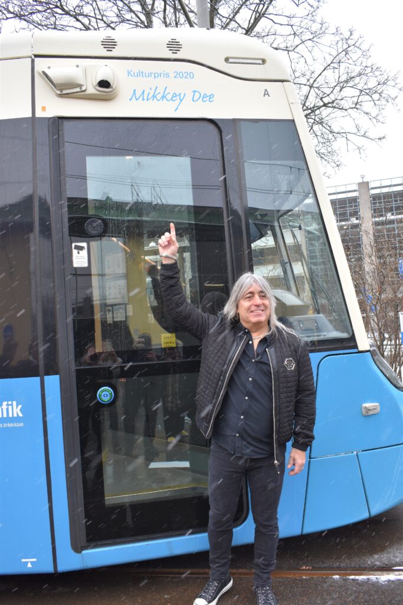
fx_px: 504
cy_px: 302
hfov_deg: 43.6
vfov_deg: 61.9
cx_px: 202
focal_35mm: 30
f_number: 5.6
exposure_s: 1/125
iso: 400
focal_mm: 20
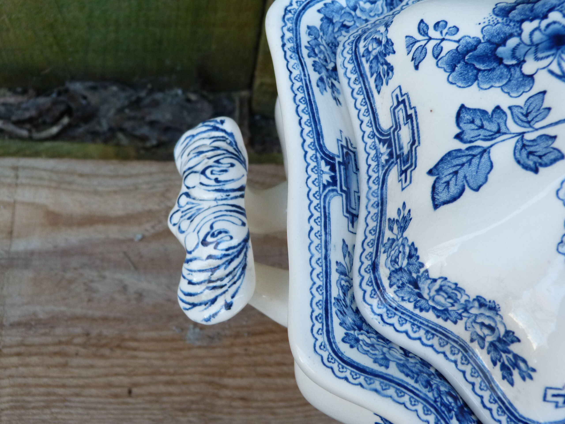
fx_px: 800
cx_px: 282
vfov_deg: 29.7
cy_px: 212
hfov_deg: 38.9
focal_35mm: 49
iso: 200
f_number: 3.2
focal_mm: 8.7
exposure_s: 1/60
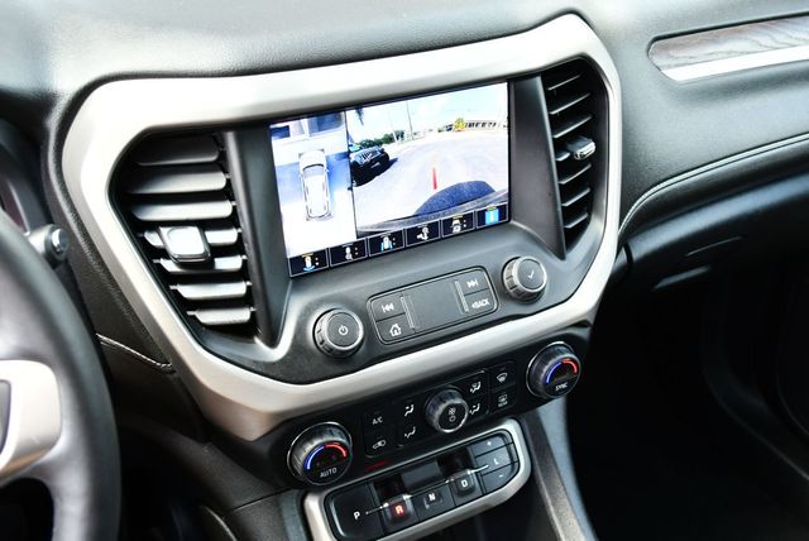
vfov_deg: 36.9
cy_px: 270
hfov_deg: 53.1
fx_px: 810
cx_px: 404
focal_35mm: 36
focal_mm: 18
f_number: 3.5
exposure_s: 1/125
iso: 900
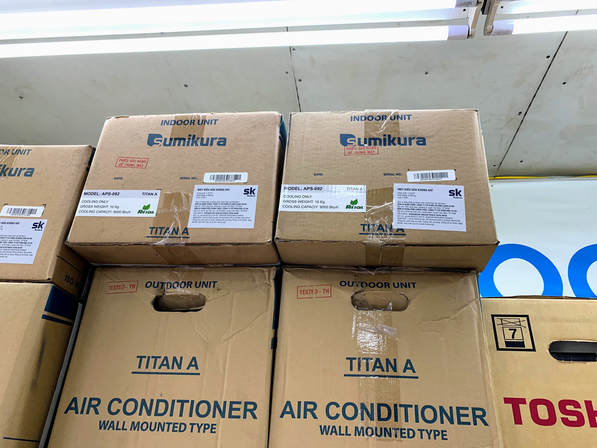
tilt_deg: +27.0
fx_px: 448
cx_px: 298
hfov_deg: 67.3
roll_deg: -2.6
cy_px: 224
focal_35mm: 26
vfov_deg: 53.1
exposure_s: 1/100
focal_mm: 4.25
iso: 64
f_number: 1.8
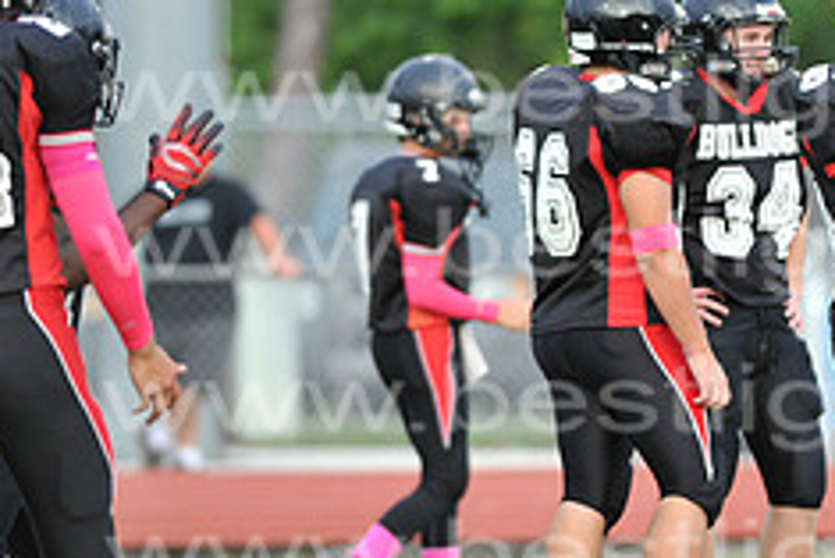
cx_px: 906
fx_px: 17151
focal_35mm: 739
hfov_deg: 2.8
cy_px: 174
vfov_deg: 1.9
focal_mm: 300
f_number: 4
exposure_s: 1/1250
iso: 1000
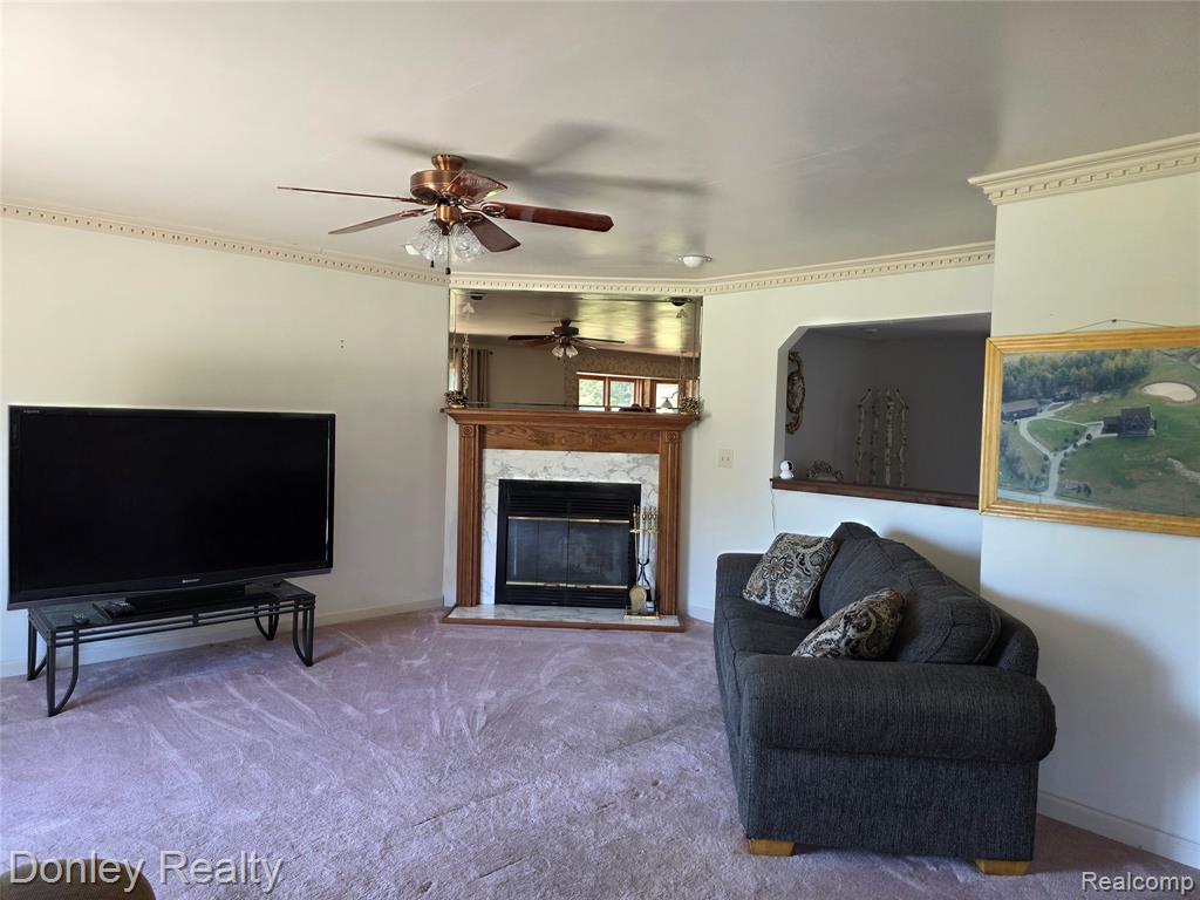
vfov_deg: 58.9
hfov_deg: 73.9
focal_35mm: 23
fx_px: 797
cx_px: 600
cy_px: 450
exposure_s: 1/120
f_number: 1.7
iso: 250
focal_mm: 6.3
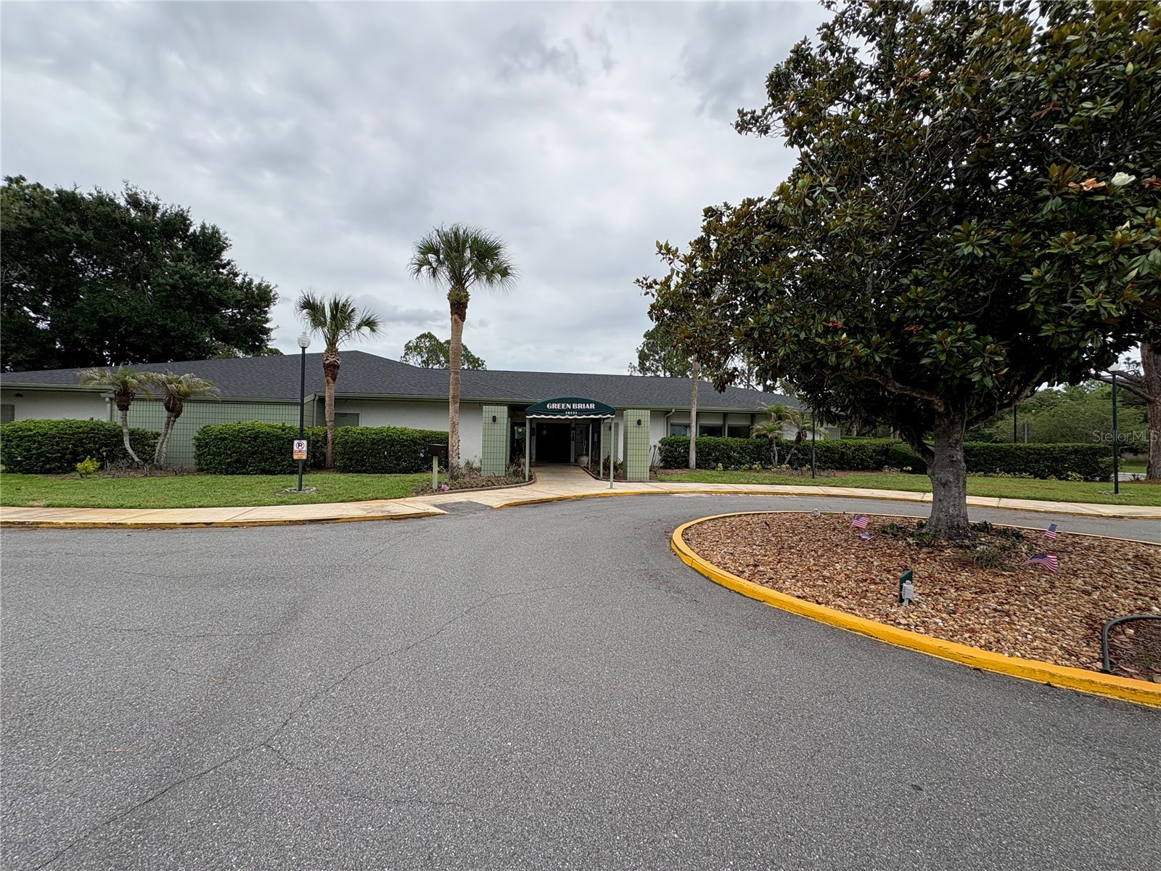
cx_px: 580
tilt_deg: +1.5
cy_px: 436
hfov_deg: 102.1
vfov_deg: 85.7
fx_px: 470
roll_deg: -1.2
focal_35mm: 14
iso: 50
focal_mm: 2.22
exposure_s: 1/1976
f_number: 2.2
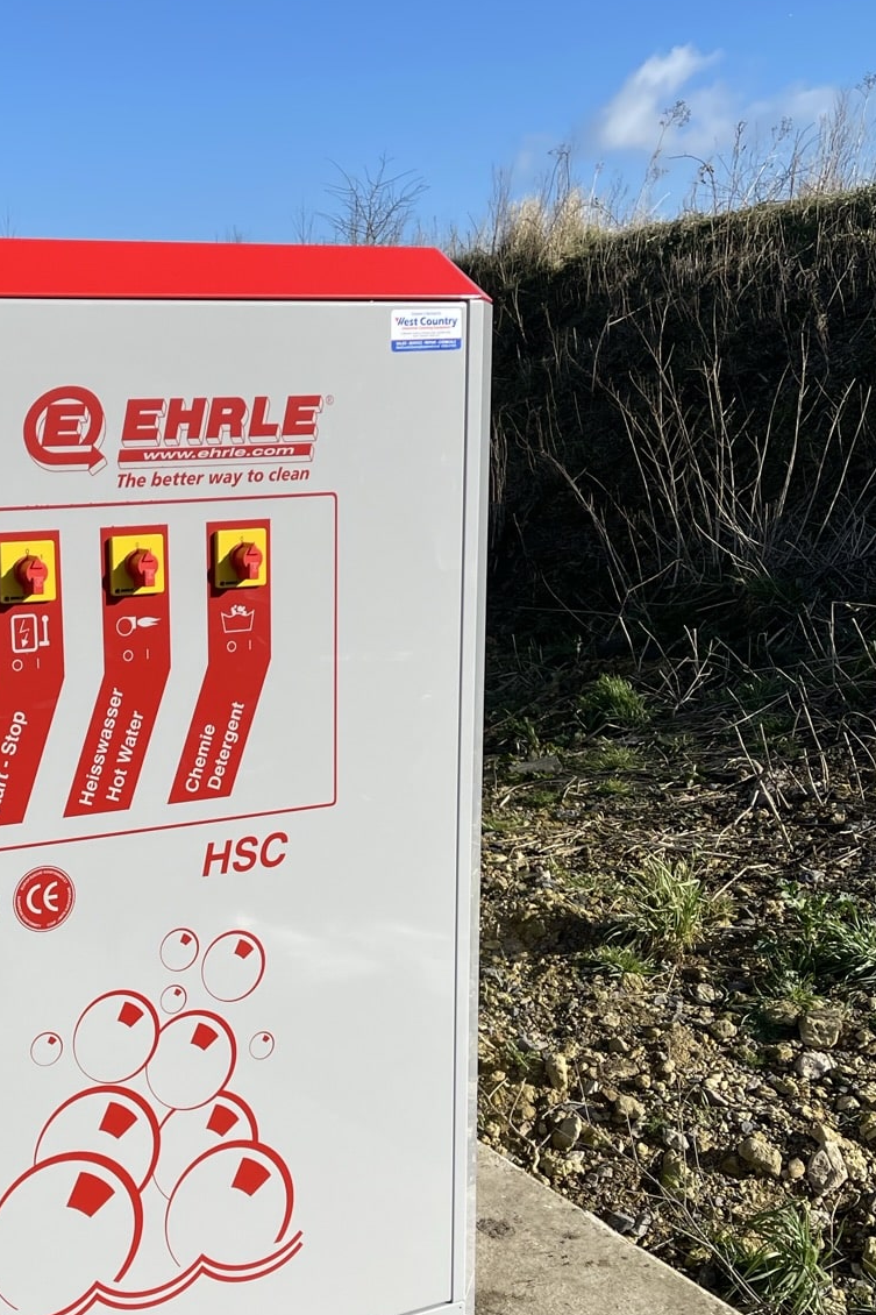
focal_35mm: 49
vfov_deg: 40.0
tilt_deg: -11.8
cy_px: 839
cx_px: 124
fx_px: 1789
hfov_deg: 26.8
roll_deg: +1.3
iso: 32
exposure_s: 1/3922
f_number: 1.6
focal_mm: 5.1
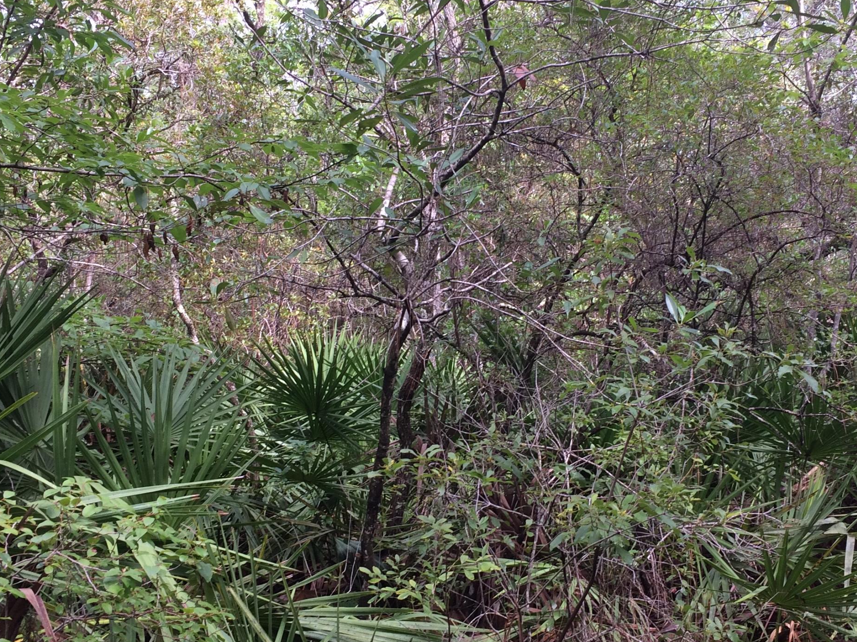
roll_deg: +2.0
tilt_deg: +1.2
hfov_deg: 40.4
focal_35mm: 47
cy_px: 366
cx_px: 458
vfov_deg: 30.8
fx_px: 1164
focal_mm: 4.15
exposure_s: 1/120
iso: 40
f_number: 2.2
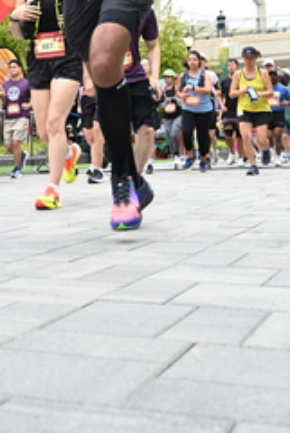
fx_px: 786
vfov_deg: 29.7
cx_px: 107
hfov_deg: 20.9
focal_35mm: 65
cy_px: 50
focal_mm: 28.5
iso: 2000
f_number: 4
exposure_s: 1/640
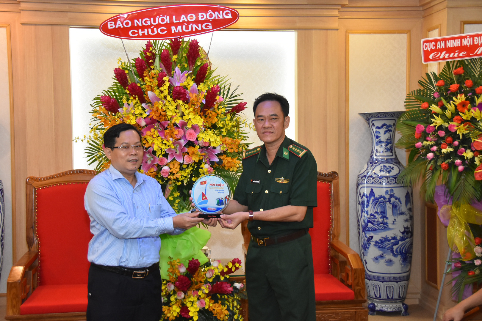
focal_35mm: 51
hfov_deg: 38.9
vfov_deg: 26.5
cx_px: 241
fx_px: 683
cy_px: 160
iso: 1600
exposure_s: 1/160
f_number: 4.2
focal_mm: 34
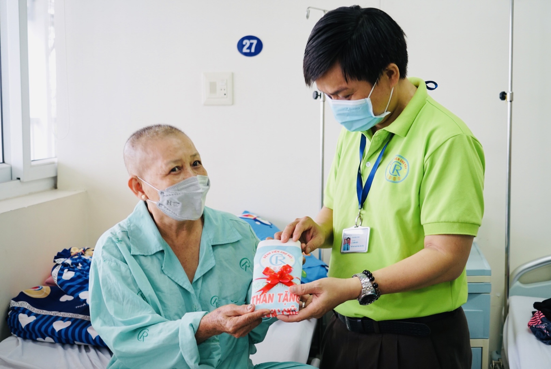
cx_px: 276
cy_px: 184
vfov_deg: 29.9
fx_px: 689
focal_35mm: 45
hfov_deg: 43.6
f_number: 4.5
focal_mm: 45
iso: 800
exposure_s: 1/60
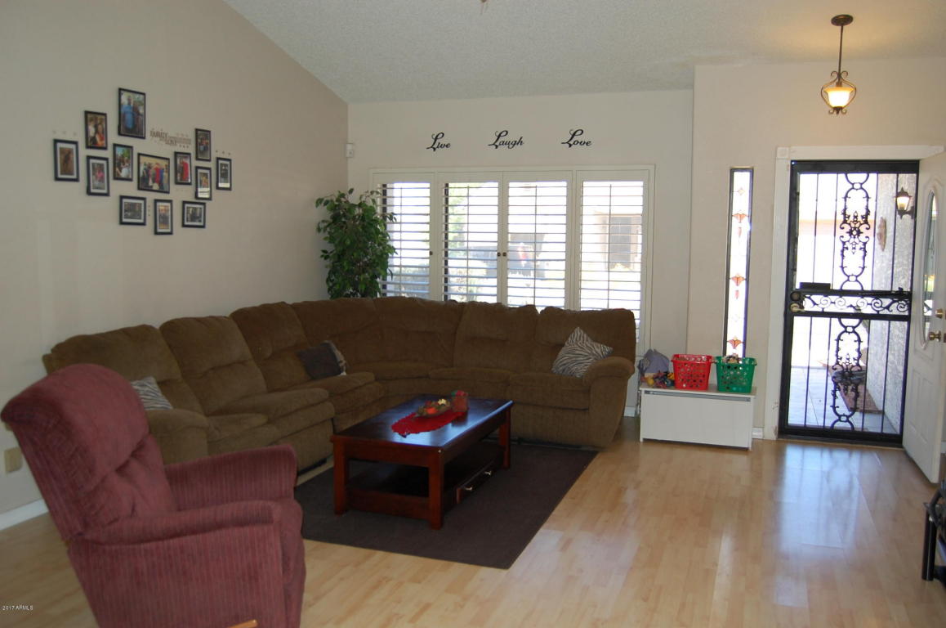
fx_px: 787
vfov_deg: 43.5
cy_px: 314
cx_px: 473
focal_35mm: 30
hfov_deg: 62.0
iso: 400
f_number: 3.8
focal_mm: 20
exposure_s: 1/60
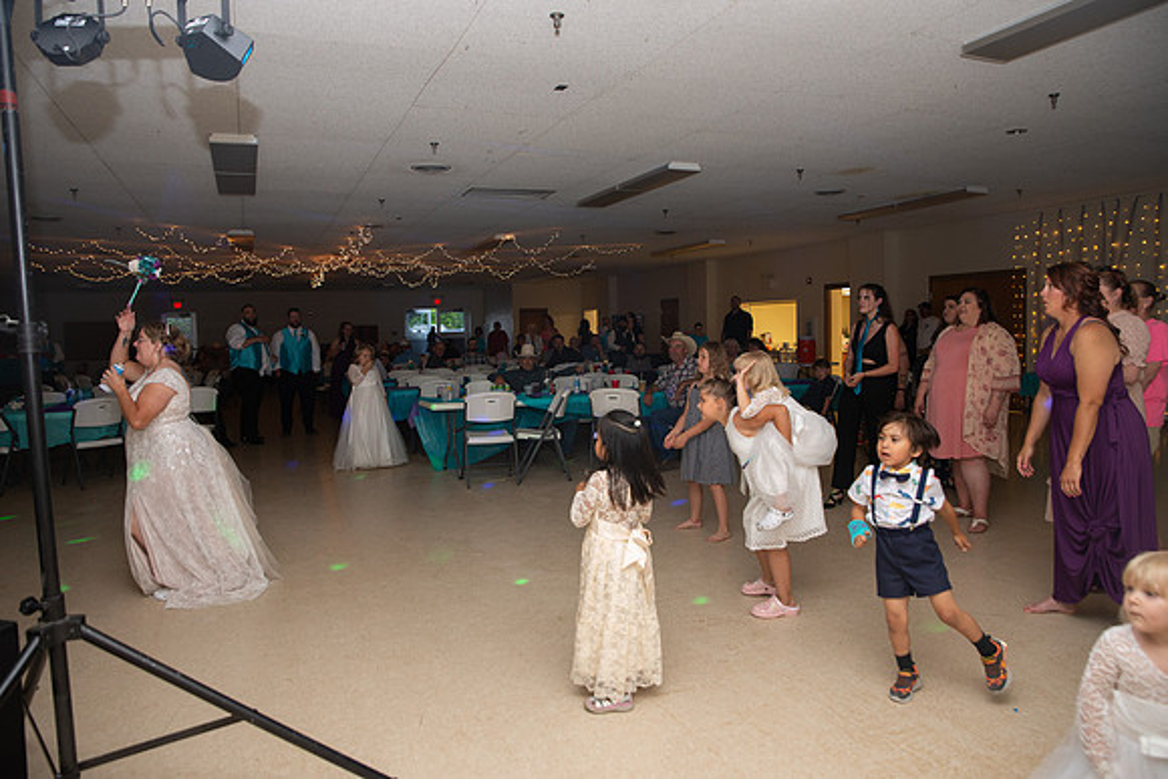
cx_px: 584
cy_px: 390
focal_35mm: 24
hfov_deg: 73.7
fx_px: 779
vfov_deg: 53.2
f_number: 3.5
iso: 800
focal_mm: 24
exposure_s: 1/125
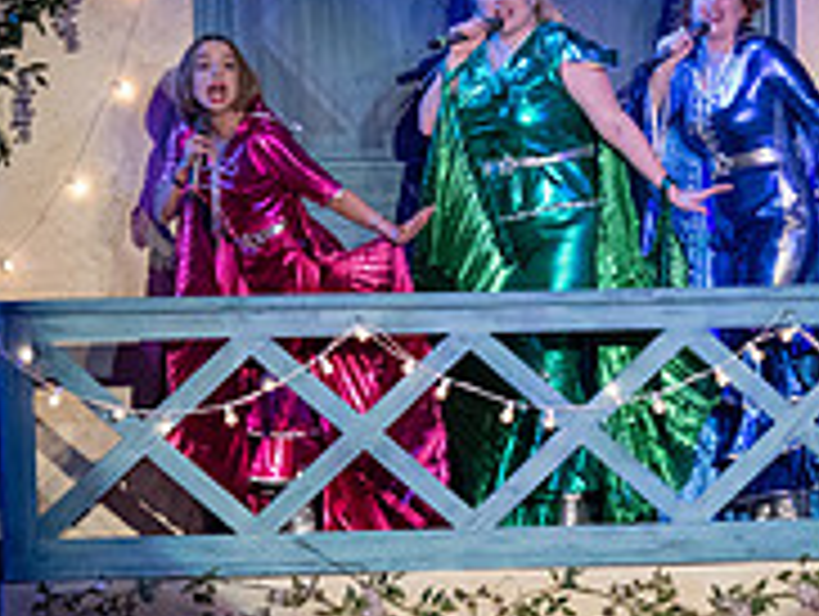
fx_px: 9429
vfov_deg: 3.7
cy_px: 551
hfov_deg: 5.0
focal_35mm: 398
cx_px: 688
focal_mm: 130
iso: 3200
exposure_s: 1/400
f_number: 3.5
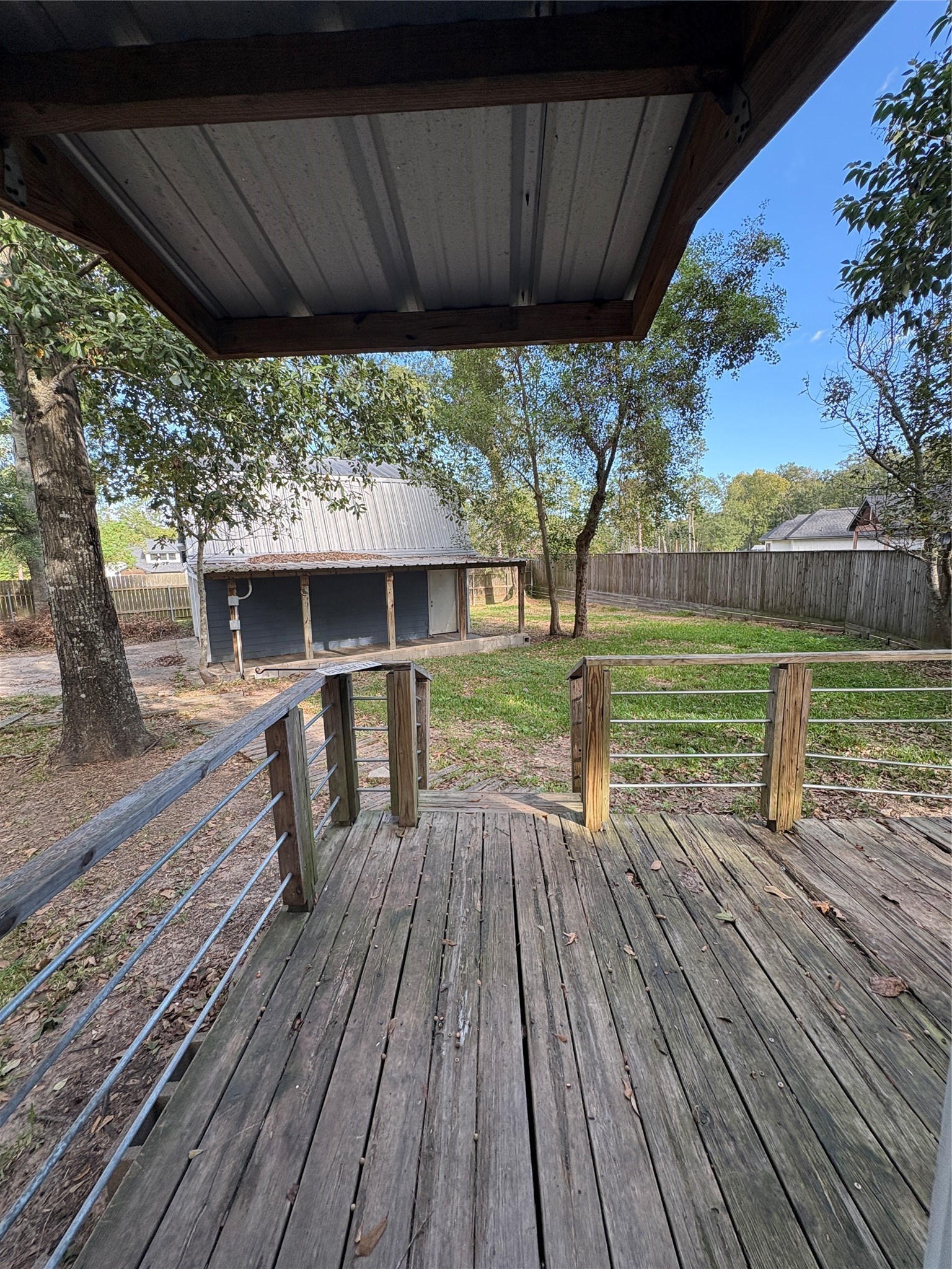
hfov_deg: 85.7
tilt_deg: -9.0
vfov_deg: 102.1
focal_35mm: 14
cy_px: 634
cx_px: 476
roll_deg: +1.3
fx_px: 513
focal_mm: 2.22
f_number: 2.2
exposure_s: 1/203
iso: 50
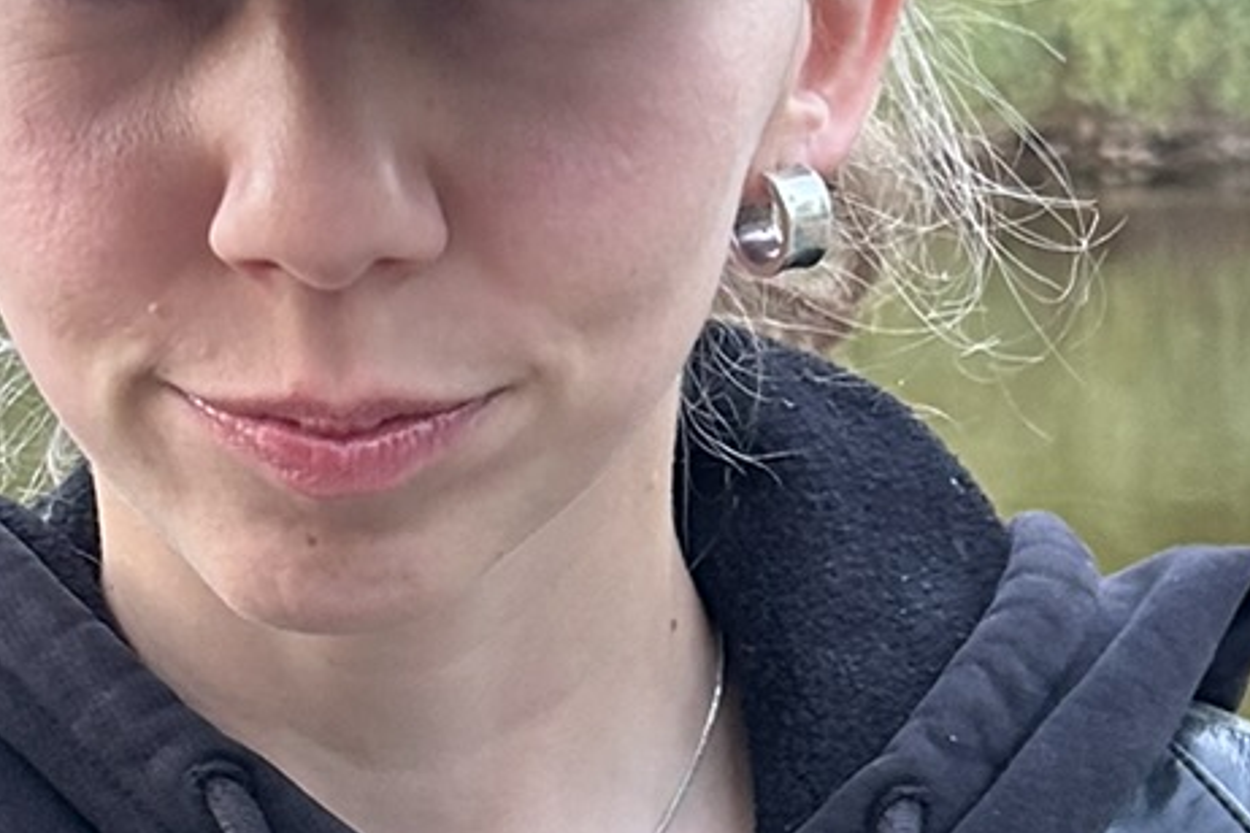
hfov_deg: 17.0
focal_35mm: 120
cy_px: 511
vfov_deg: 11.4
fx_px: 4166
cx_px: 373
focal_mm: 5.7
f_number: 1.5
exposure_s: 1/60
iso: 160
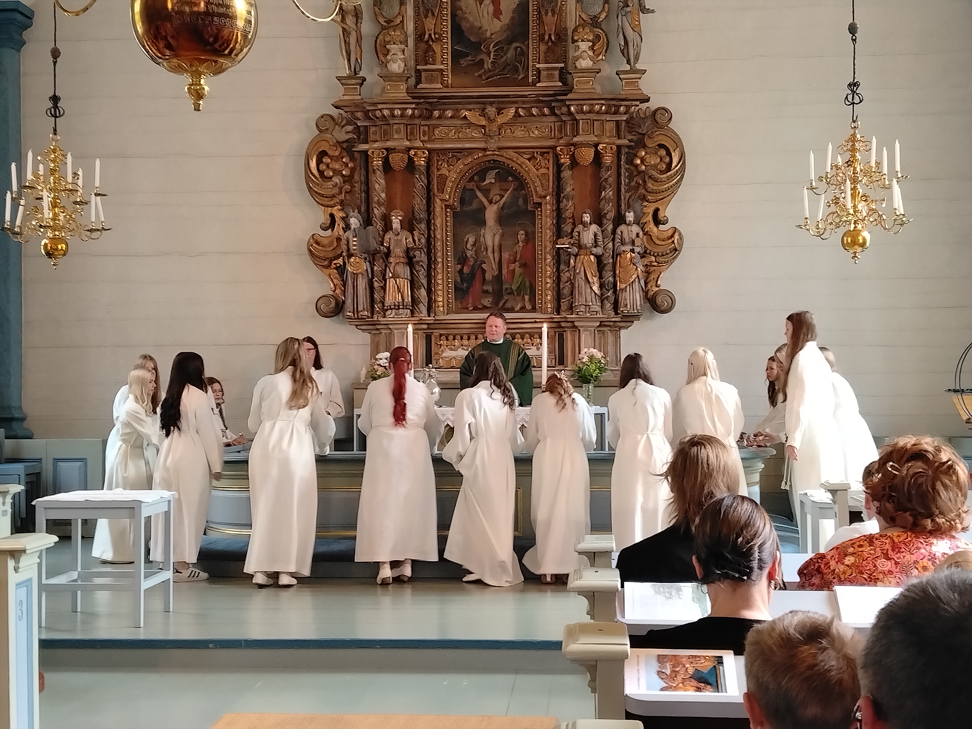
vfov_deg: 29.1
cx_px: 486
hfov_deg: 38.2
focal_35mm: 50
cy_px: 364
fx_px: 1404
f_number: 1.8
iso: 472
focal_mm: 4.05
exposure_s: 1/33.3
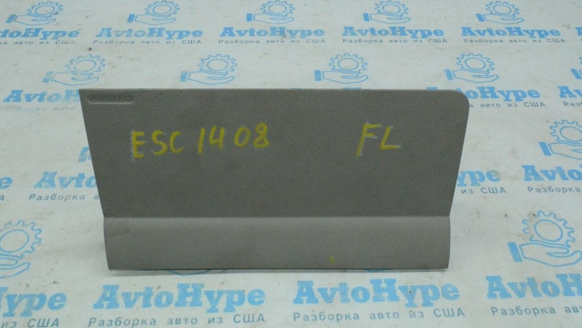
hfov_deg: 52.8
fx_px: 586
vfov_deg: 31.2
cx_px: 293
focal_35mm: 38
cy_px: 165
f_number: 25
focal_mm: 24
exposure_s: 1/60
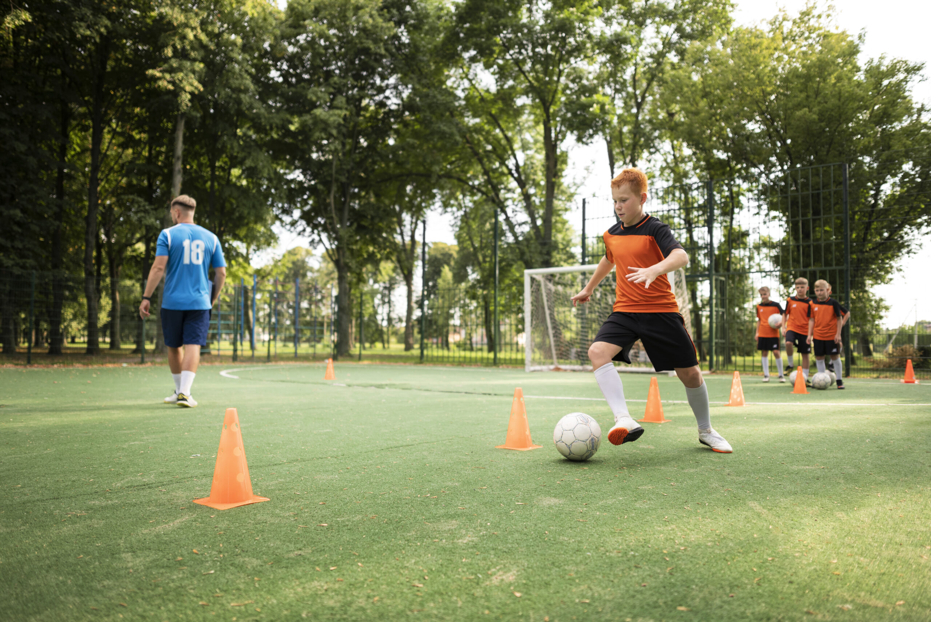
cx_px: 466
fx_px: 673
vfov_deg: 49.6
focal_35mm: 26
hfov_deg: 69.4
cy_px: 311
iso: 160
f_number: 2.2
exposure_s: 1/800
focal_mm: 26
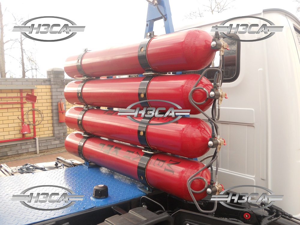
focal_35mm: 32
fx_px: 277
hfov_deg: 56.8
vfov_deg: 44.2
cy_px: 112
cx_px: 150
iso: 100
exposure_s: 1/160
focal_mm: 5.8
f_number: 3.5
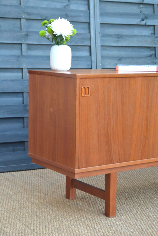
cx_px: 79
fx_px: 494
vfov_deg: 27.0
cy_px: 118
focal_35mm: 75
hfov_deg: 18.2
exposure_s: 1/60
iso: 720
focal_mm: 50
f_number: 5.6
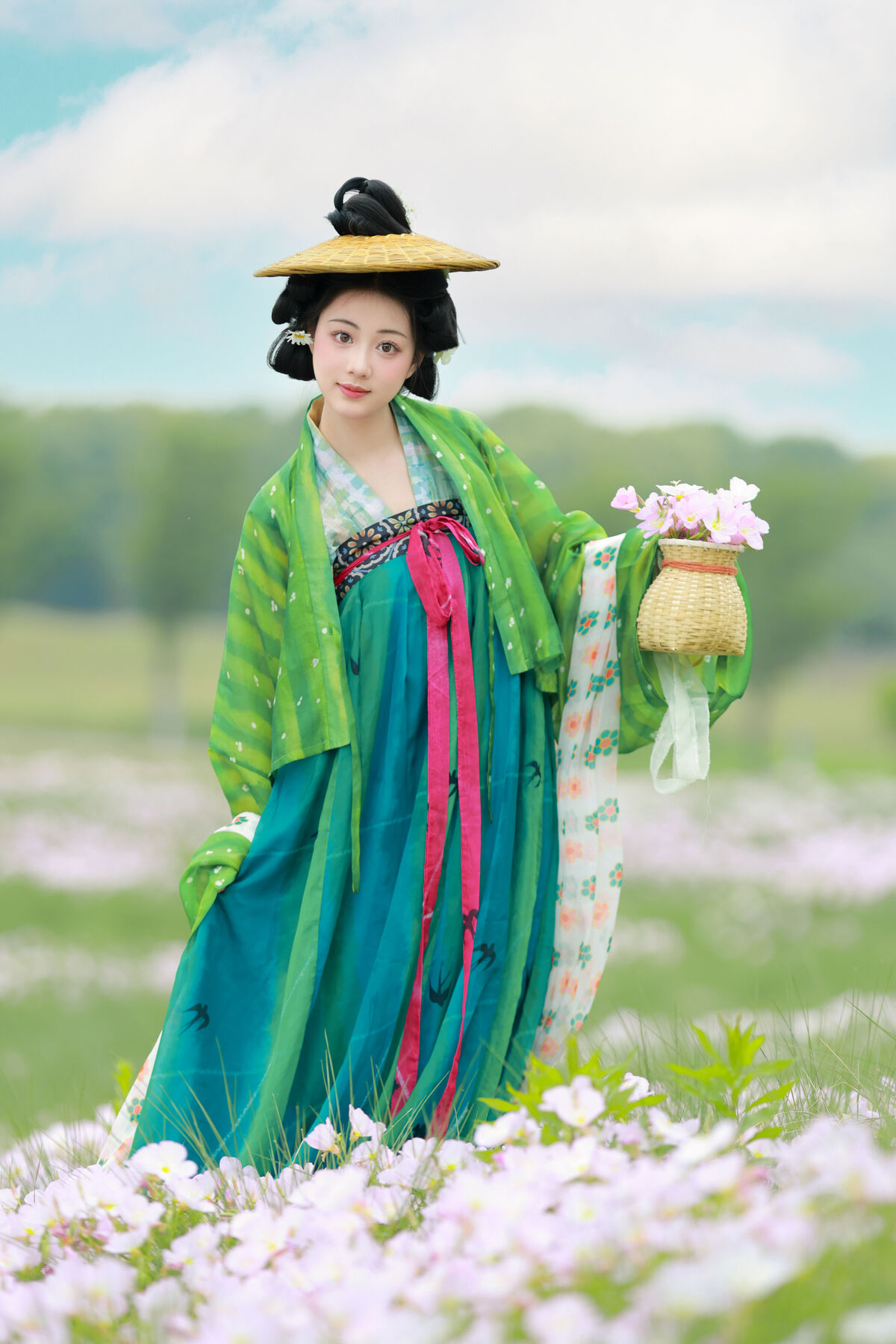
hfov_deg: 10.2
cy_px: 672
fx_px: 5002
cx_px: 448
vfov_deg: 15.3
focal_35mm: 134
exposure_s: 1/1600
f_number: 2.2
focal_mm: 135
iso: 500
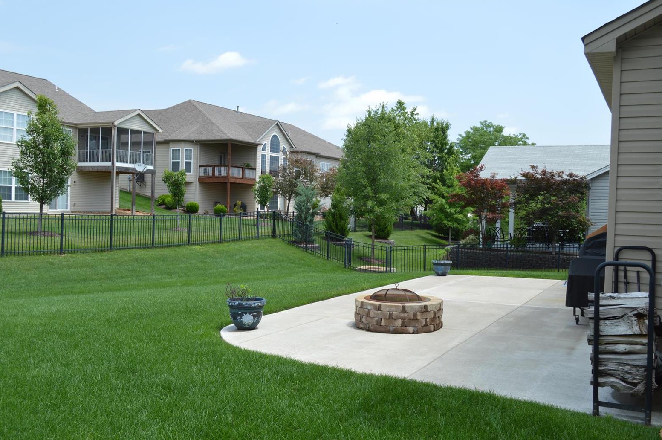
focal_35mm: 34
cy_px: 222
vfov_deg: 38.8
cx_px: 325
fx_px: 625
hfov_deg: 55.8
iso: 100
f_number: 7.1
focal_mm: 22
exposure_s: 1/200
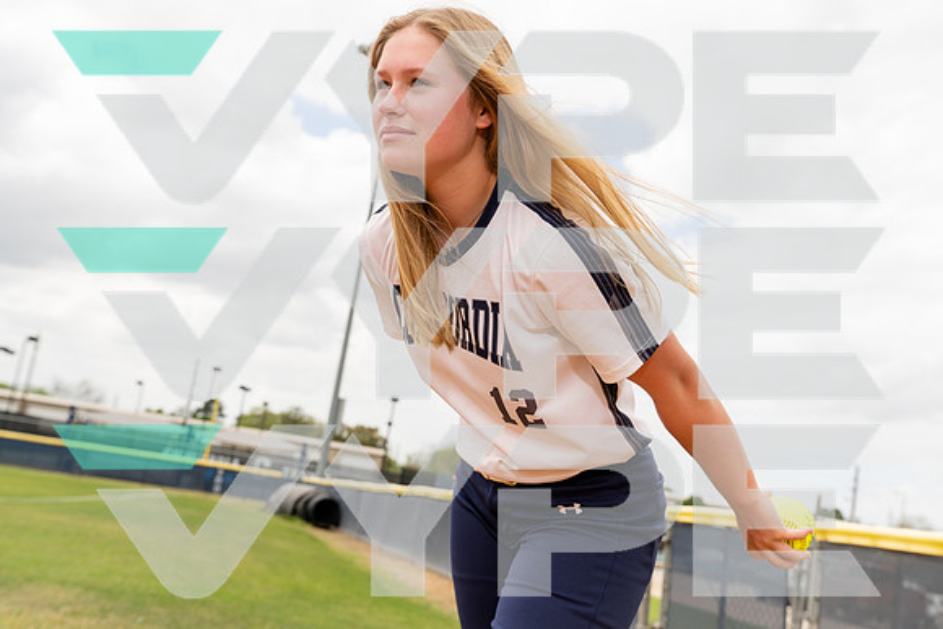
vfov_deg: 31.2
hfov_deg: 45.4
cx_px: 472
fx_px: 1127
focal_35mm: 43
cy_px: 314
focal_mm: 43
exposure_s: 1/250
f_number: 6.3
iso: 100
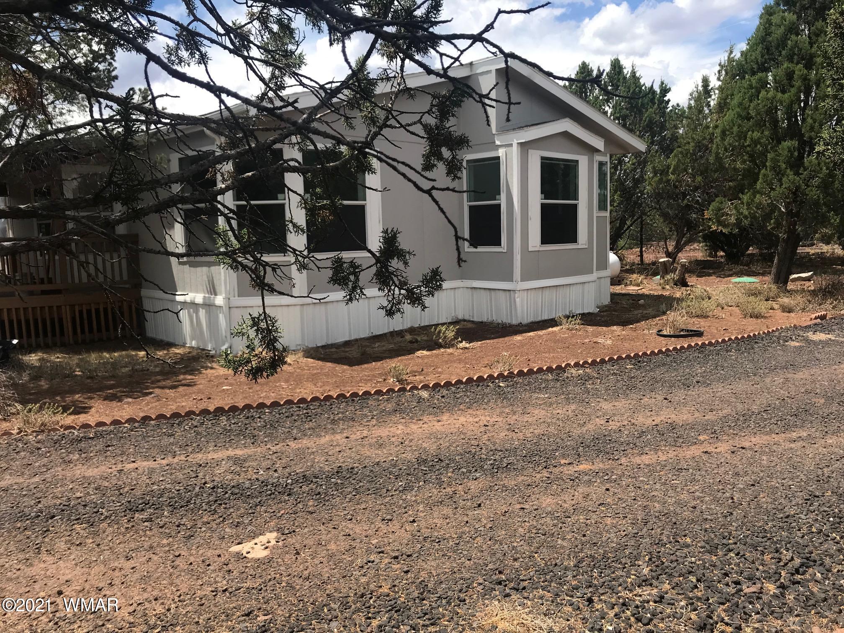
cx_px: 422
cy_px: 316
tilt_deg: -6.4
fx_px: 683
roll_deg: +2.3
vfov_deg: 49.7
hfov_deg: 63.4
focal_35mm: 28
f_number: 1.8
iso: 20
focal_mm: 3.99
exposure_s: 1/1808
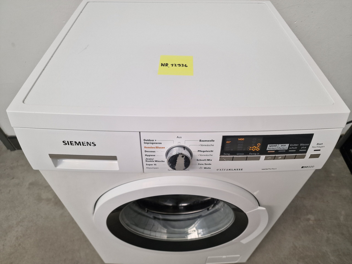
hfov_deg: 73.9
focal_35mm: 23
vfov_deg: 58.9
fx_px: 234
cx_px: 176
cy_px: 132
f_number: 1.8
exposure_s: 1/100
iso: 64
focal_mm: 6.4
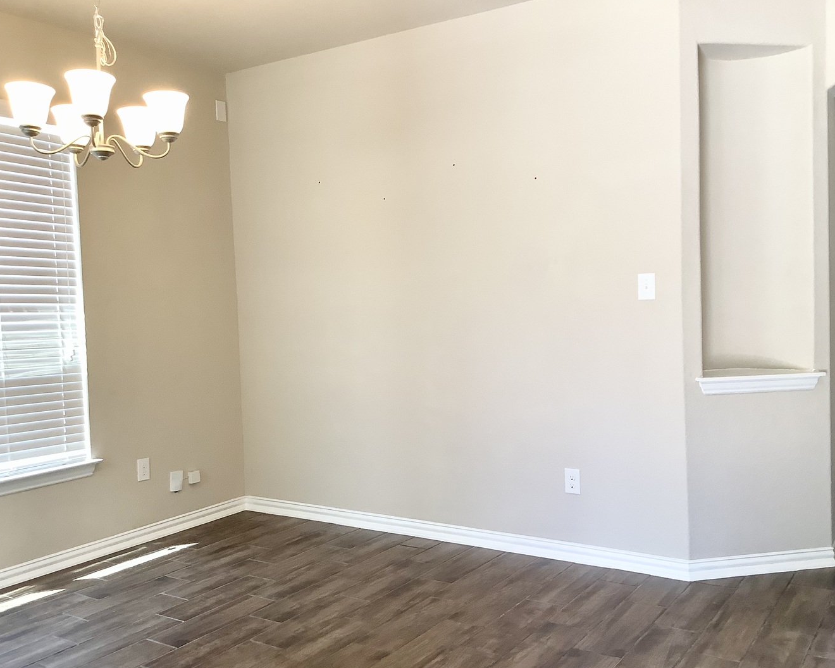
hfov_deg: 54.2
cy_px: 339
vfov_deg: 44.5
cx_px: 411
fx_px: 816
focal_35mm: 33
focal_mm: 3.3
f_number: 2.4
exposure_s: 1/60
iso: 100
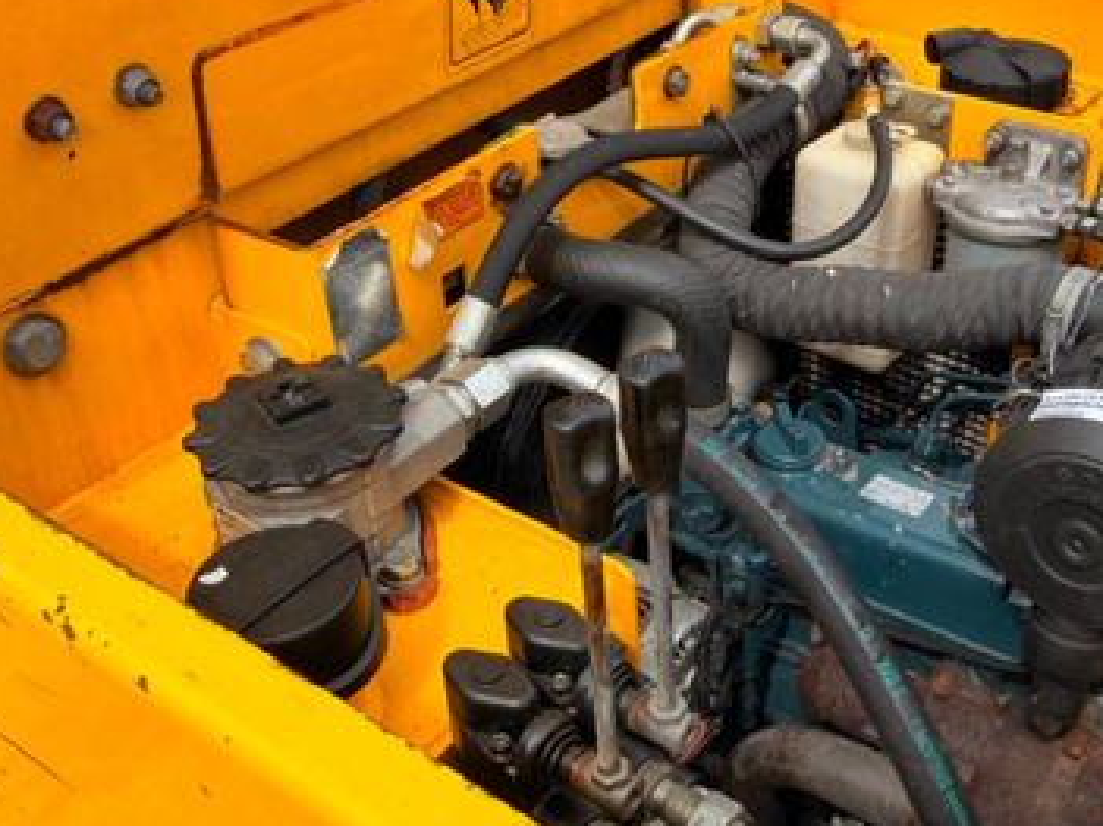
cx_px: 823
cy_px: 383
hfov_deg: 44.3
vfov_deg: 35.1
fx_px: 1306
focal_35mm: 41
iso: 32
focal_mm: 2.22
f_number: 2.2
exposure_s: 1/777
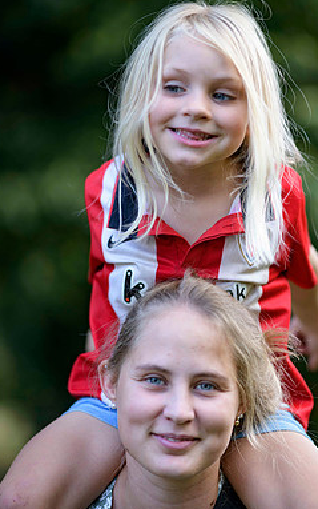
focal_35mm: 126
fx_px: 1746
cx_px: 192
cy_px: 231
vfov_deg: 16.6
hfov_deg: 10.4
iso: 250
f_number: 1.6
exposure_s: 1/250
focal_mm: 105
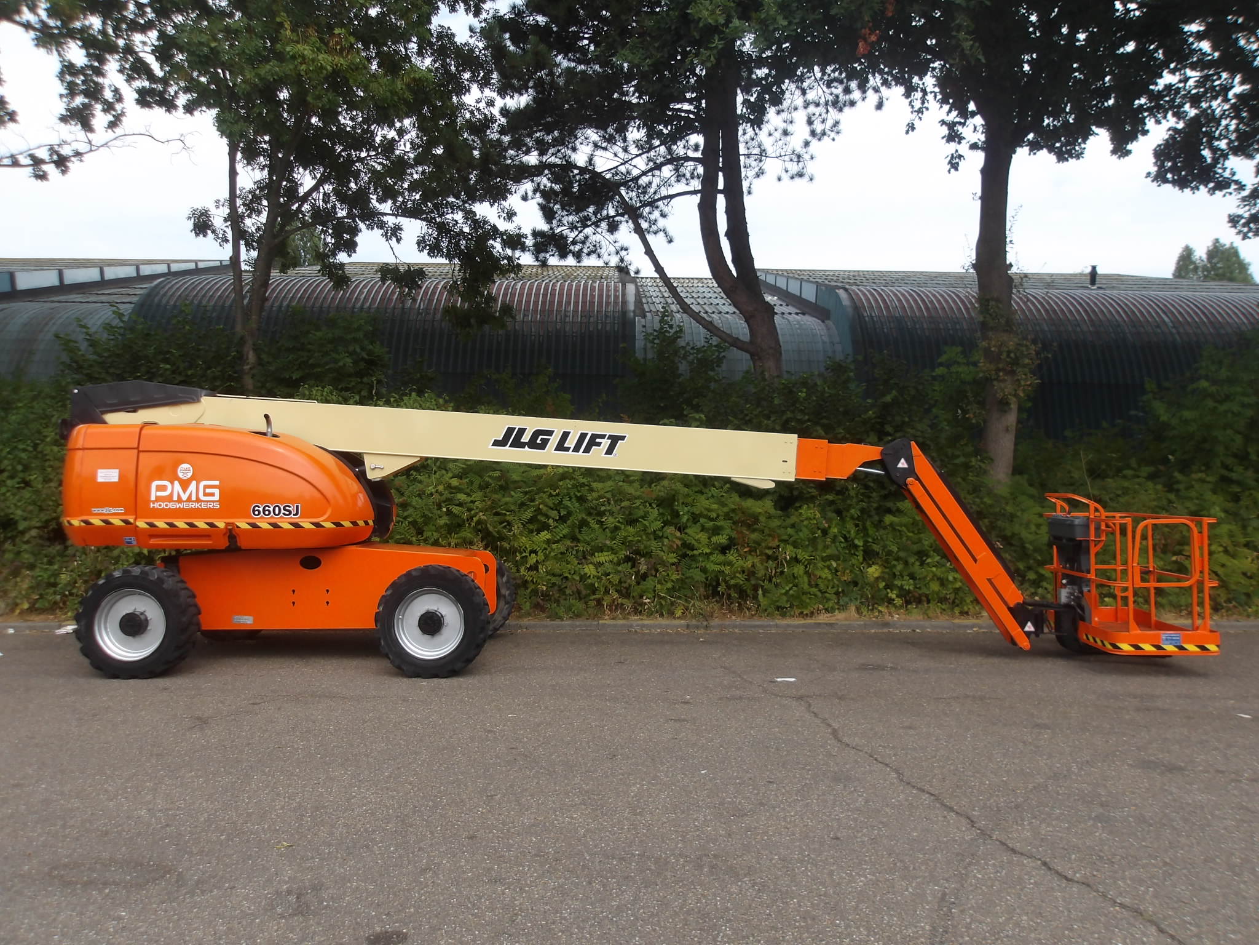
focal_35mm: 27
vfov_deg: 51.4
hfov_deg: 65.3
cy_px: 472
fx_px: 982
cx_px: 630
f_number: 3
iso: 100
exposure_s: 1/639
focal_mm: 4.9
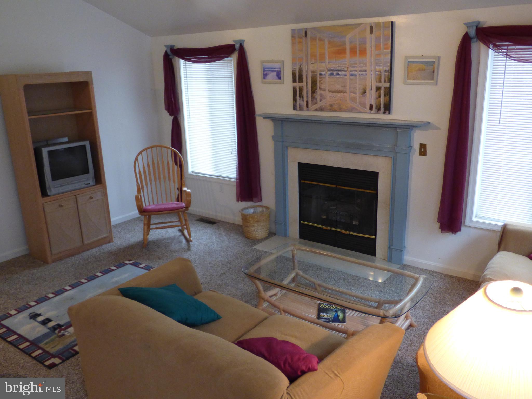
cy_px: 200
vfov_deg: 46.8
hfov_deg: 60.0
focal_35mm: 30
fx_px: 461
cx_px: 266
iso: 400
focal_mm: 5.29
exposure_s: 1/20
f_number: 3.3
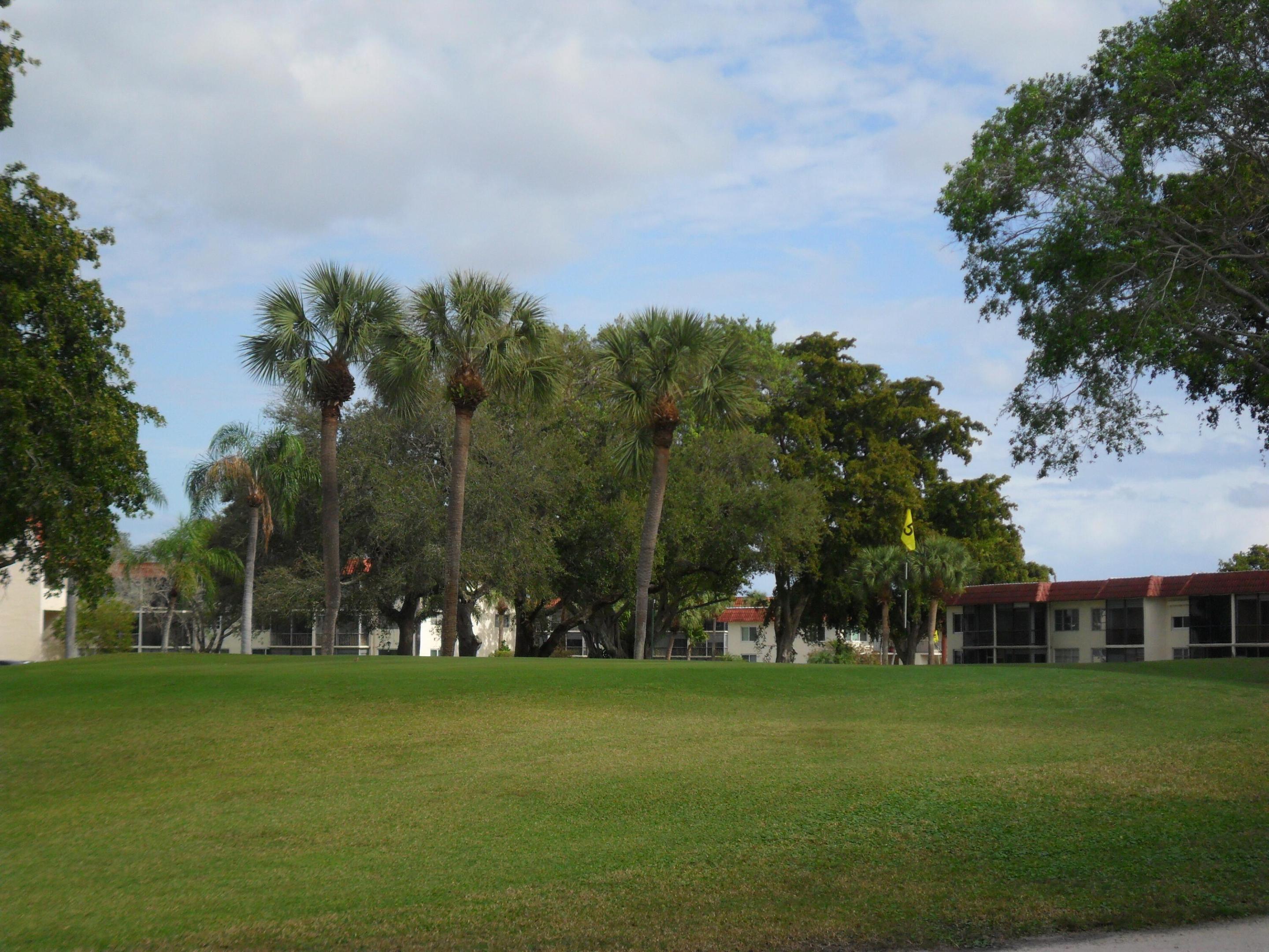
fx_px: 2713
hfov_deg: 26.3
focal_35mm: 74
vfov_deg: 19.9
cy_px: 476
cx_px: 634
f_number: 3.9
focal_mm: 13.2
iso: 100
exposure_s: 1/1000
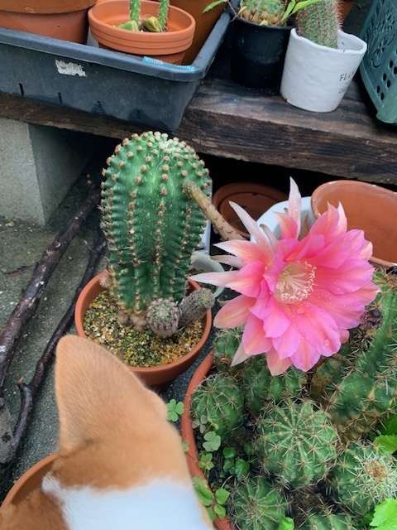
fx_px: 398
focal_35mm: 26
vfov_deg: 67.3
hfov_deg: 53.1
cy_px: 265
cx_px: 198
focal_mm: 4.25
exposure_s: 1/121
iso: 80
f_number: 1.8
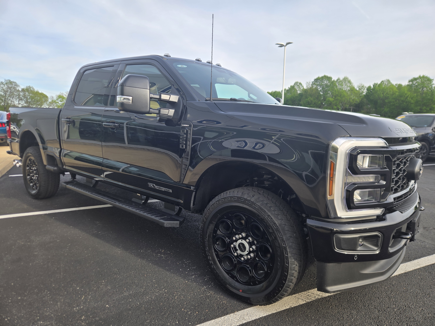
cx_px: 218
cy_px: 163
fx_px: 289
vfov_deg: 58.9
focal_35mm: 23
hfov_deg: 73.9
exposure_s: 1/590
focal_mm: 5.4
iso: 25
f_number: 1.8
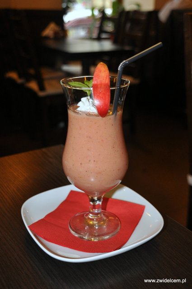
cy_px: 144
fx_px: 361
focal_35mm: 45
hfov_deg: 29.8
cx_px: 96
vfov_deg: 43.7
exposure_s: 1/60
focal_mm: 30
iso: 800
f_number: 4.2
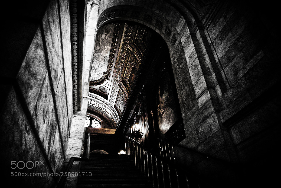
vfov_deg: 53.2
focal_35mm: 24
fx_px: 187
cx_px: 140
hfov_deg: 73.7
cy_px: 94
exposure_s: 1/200
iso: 8000
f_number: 4
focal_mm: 24
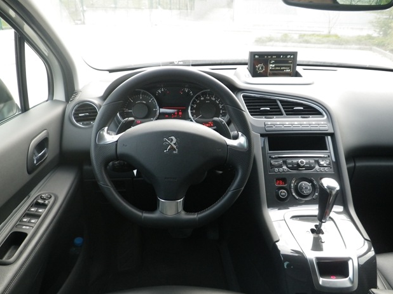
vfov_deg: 48.2
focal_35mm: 29
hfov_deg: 61.7
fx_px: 329
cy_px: 142
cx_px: 193
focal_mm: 5
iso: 125
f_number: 3.5
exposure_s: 1/50
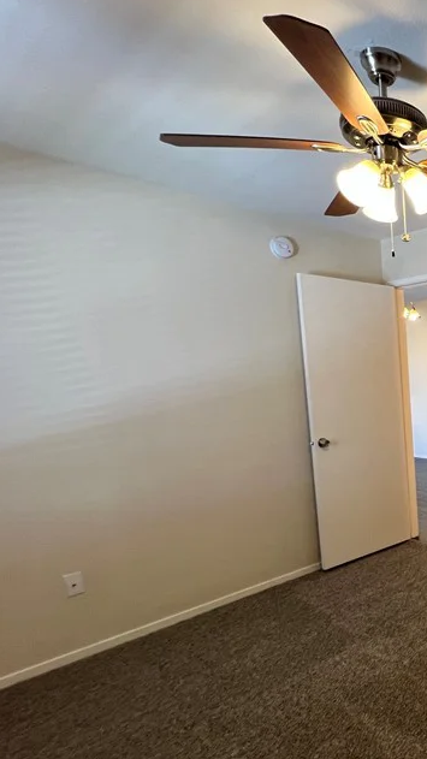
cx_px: 532
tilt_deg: -6.9
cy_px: 437
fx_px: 463
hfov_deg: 36.2
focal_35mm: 23
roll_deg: +2.2
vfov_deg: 78.2
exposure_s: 1/60
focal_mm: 1.57
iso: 160
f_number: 1.8
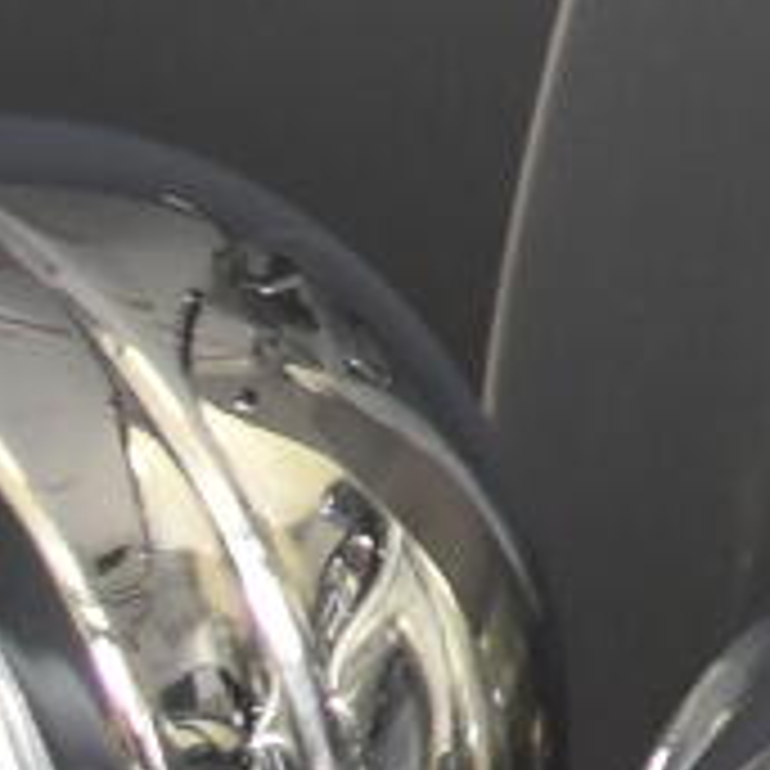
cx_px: 3274
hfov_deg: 3.2
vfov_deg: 3.3
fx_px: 13136
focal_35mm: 522
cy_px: -1286
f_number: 4.5
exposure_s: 1/160
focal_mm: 35
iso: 800
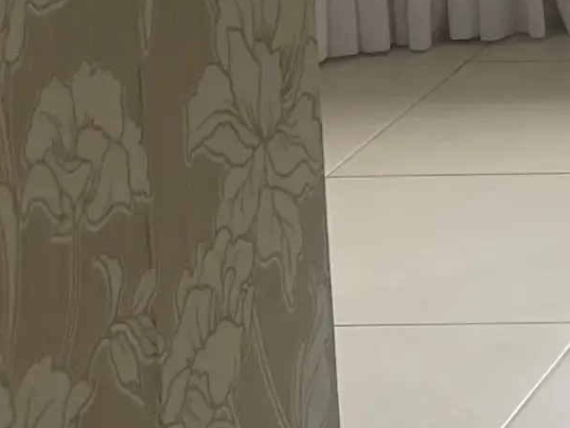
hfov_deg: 10.1
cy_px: -512
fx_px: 2866
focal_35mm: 174
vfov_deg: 8.0
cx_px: 1284
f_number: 1.6
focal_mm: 4.2
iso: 32
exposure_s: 1/121
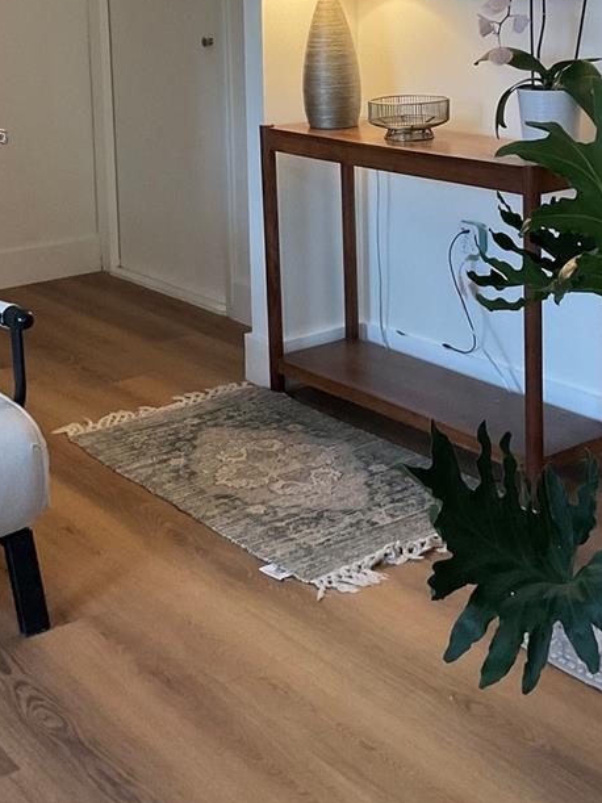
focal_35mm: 57
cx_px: 355
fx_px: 1322
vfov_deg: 32.7
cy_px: 138
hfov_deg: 25.6
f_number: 1.8
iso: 125
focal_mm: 3
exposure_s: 1/60
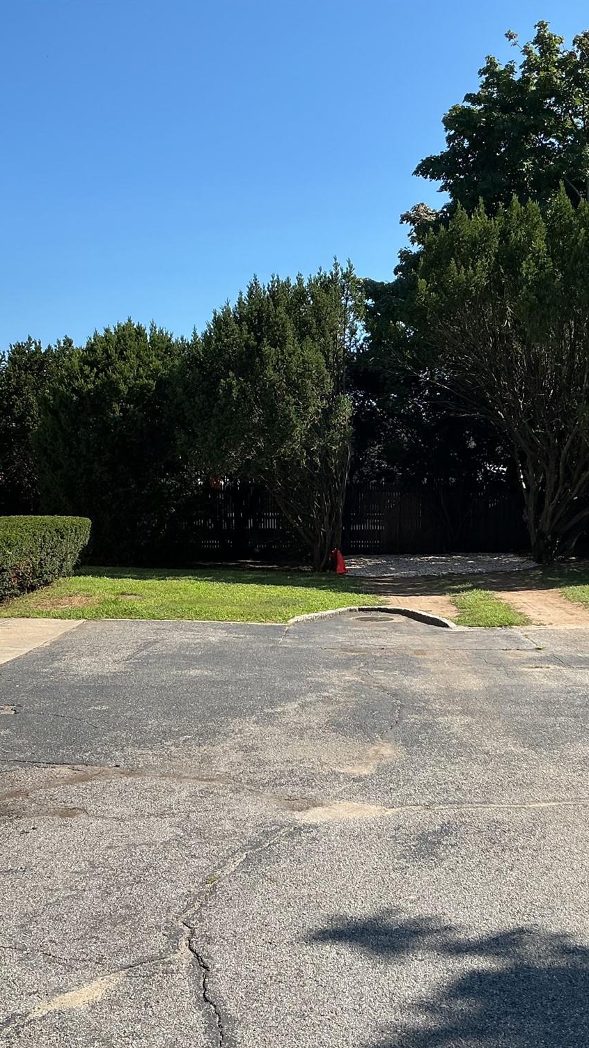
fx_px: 1195
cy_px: 532
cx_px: 321
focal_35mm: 43
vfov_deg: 47.4
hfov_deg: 27.7
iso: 25
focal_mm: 3
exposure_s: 1/1342
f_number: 1.8
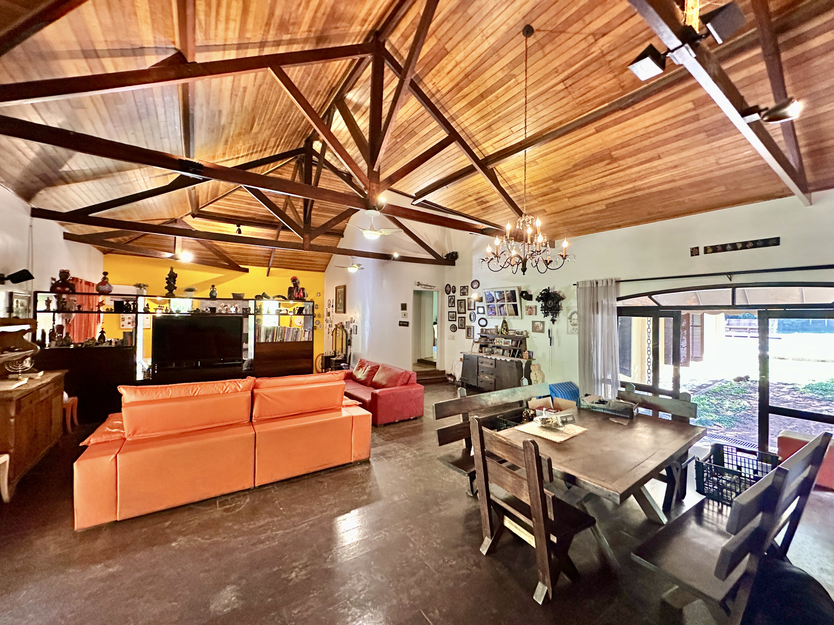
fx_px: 337
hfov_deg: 102.1
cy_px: 312
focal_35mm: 14
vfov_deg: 85.7
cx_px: 417
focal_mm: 2.22
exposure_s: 1/60
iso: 640
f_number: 2.2
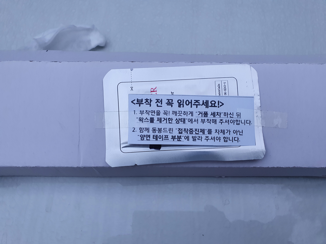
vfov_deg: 53.1
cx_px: 163
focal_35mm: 26
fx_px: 245
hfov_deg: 67.3
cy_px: 122
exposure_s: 1/120
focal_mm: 4.32
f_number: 2.4
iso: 200
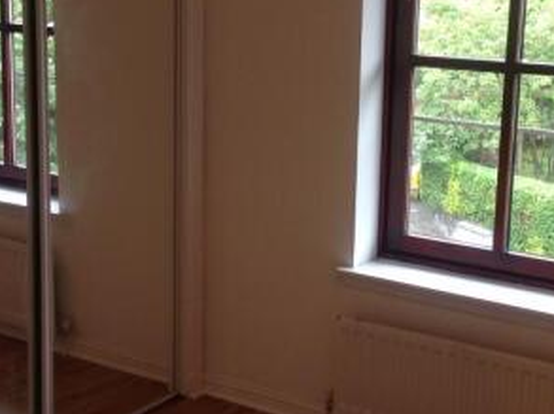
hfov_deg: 27.8
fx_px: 1119
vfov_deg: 21.0
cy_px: 181
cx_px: 307
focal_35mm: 70
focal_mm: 4.28
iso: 64
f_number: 2.4
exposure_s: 1/33
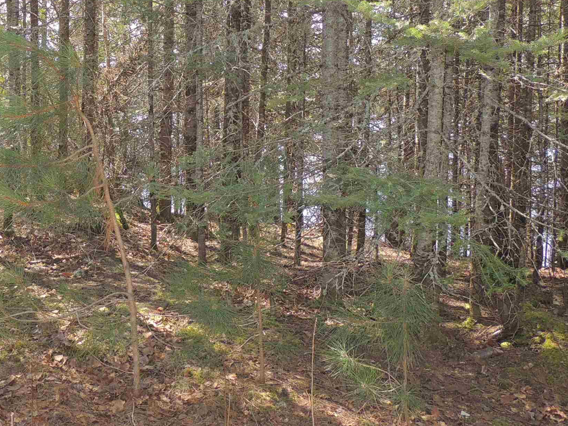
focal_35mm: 45
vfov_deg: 31.9
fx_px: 738
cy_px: 140
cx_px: 187
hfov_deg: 41.5
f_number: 3
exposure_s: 1/125
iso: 100
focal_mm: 4.3
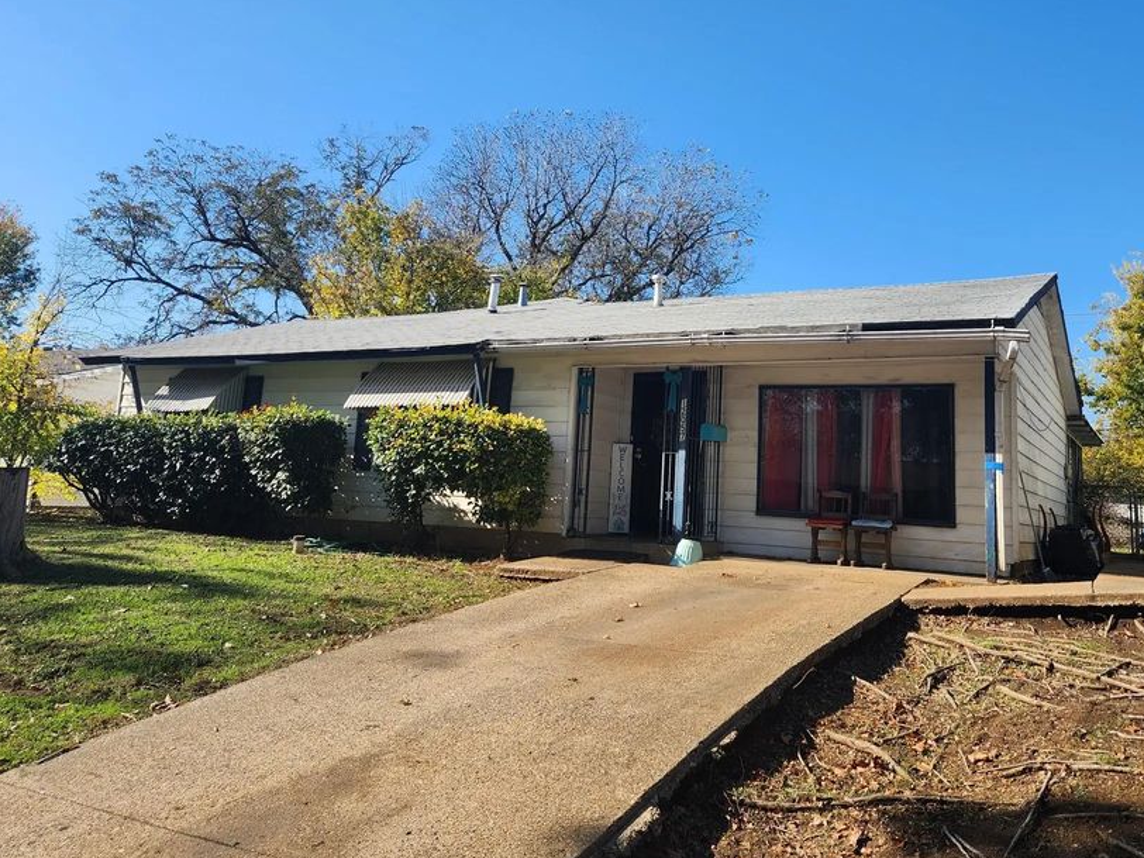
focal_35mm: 29
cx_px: 671
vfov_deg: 48.0
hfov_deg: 61.3
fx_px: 958
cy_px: 351
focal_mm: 5.4
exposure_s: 1/1139
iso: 20
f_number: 1.8
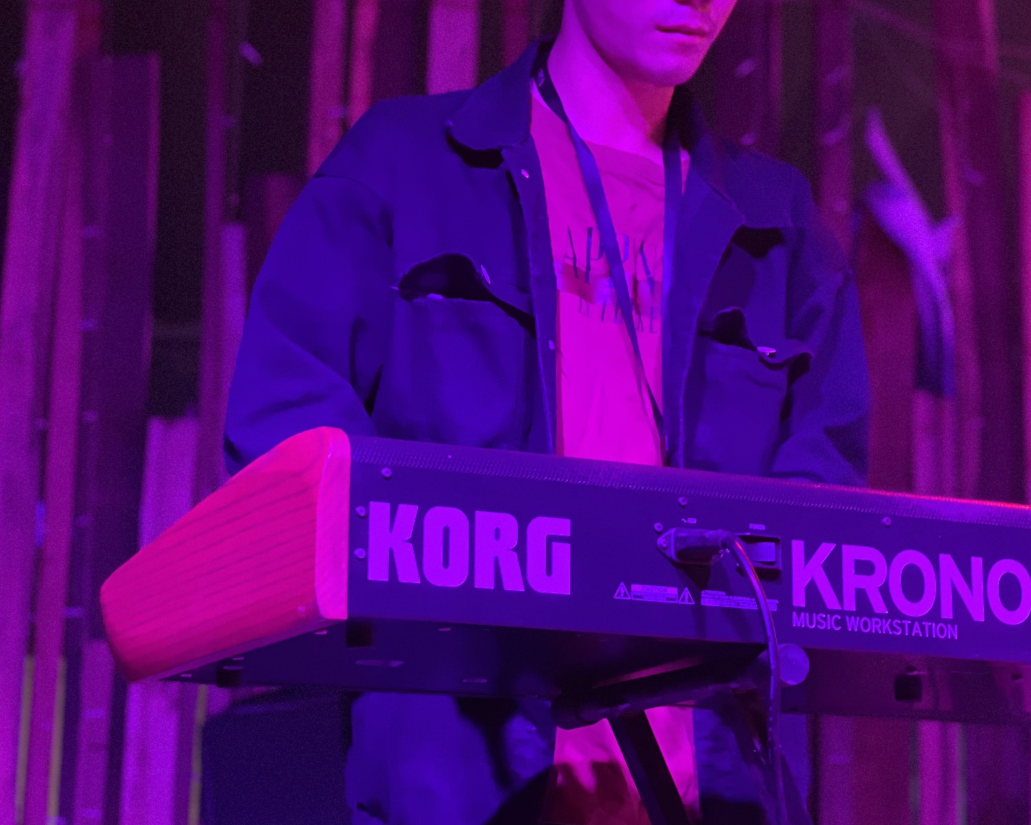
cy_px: 205
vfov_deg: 14.5
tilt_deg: +14.1
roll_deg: -0.5
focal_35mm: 106
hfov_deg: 18.0
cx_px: 816
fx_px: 3235
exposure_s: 1/35
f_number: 2.2
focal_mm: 7.5
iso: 400
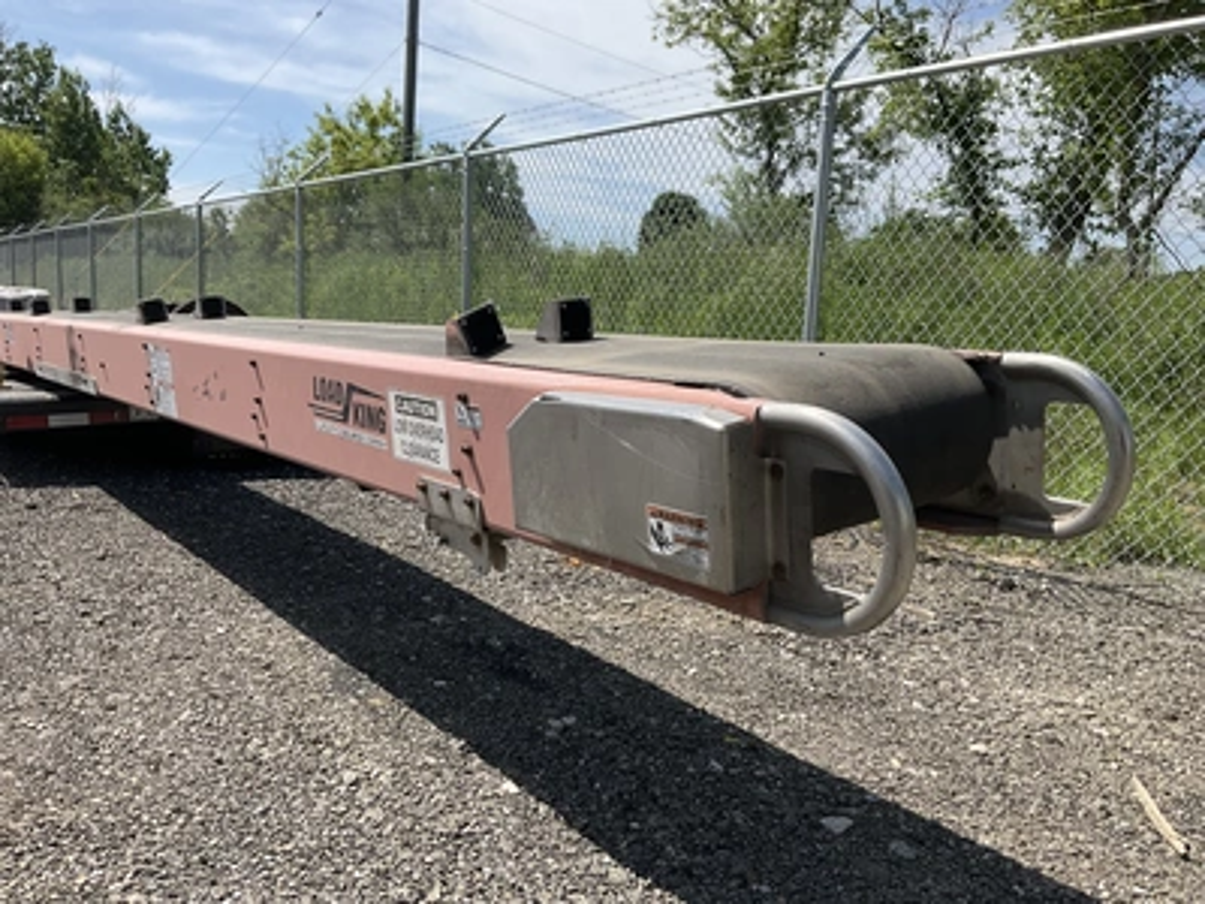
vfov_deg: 48.2
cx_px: 602
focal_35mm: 29
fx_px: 1010
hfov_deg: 61.7
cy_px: 452
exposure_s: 1/1626
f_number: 1.8
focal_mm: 3
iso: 25
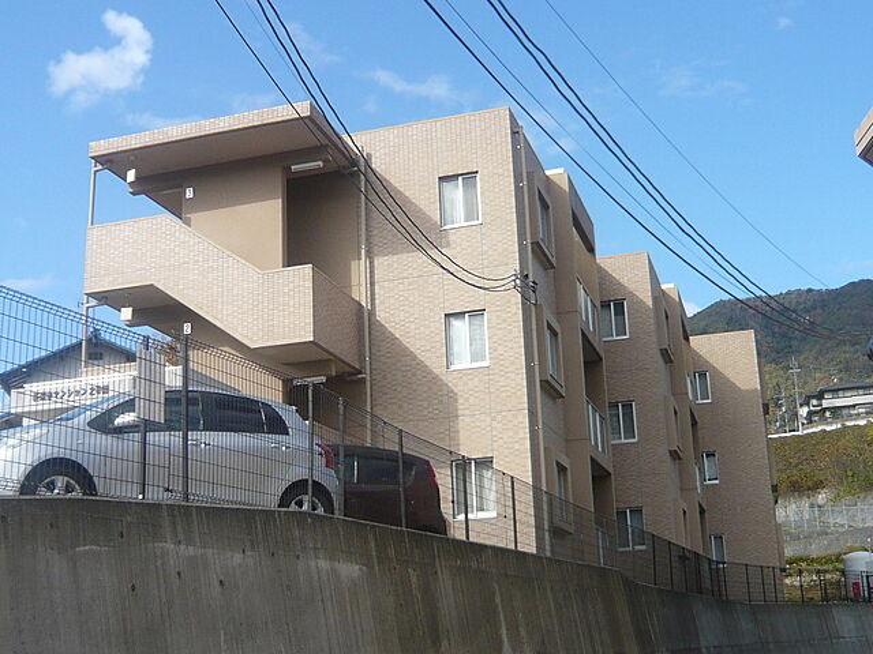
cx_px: 436
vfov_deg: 32.2
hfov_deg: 42.1
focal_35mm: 45
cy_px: 327
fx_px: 1135
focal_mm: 4.9
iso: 100
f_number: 2.9
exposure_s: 1/800
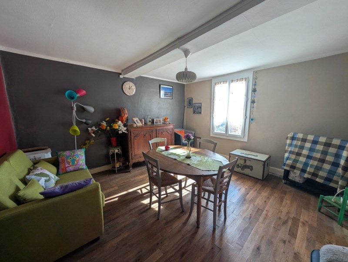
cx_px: 174
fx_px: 121
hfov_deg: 110.5
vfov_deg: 94.6
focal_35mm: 12
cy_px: 131
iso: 81
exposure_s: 1/169
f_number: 1.7
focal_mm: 2.02
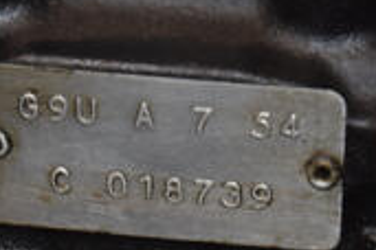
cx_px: 92
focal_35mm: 422
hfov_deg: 4.9
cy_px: 340
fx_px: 4407
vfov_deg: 3.3
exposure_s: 1/60
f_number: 5.3
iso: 800
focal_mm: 80
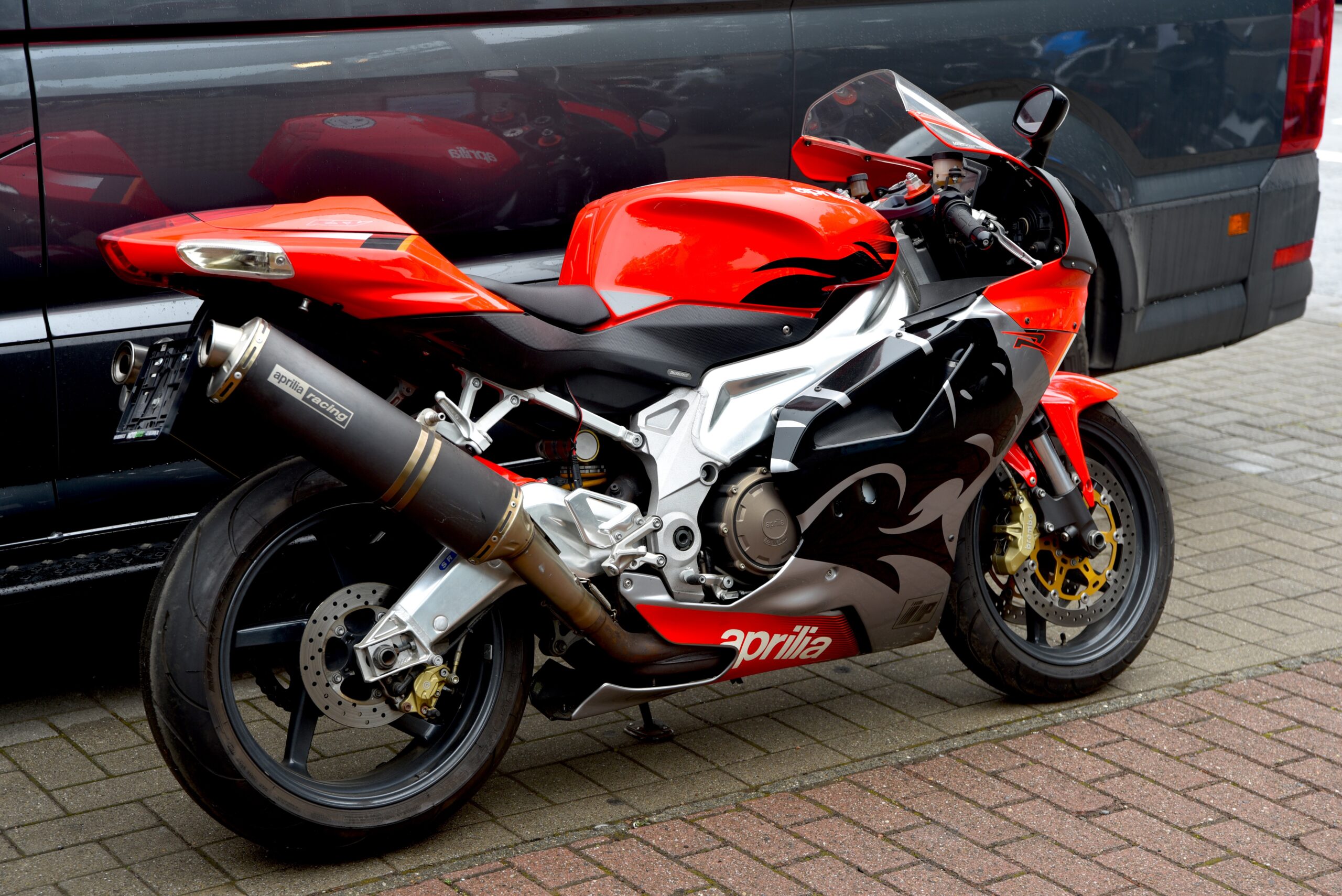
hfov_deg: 32.4
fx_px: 2312
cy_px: 448
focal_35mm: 62
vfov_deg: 21.9
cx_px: 671
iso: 100
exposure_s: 1/80
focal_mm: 62
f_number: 4.5
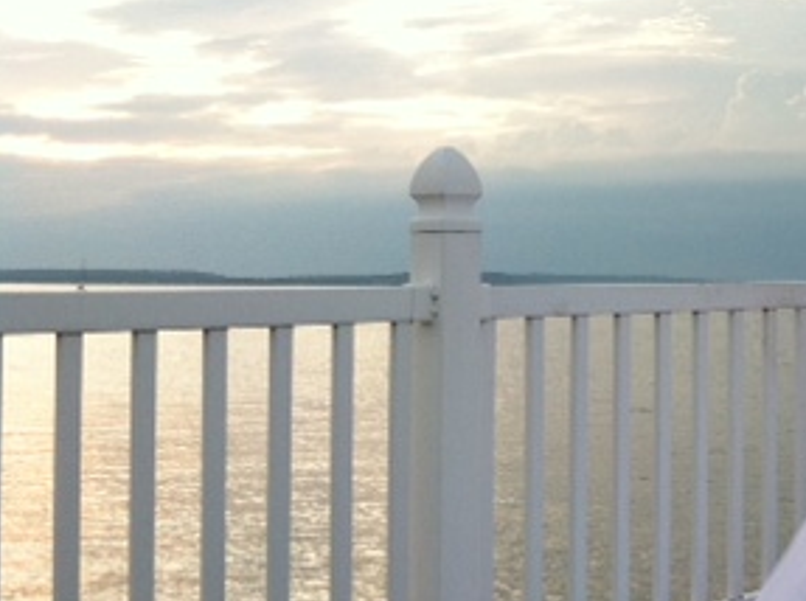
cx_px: 896
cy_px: 227
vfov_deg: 18.8
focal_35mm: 78
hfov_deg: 23.5
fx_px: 1812
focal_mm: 3.85
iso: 80
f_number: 2.8
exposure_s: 1/152
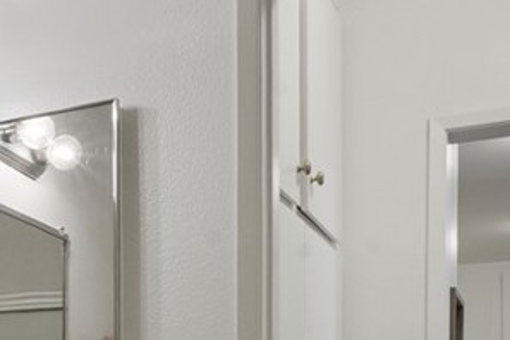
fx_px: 878
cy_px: 473
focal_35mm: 62
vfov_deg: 19.7
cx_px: 27
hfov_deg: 30.6
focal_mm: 12
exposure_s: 1/8
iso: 400
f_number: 14
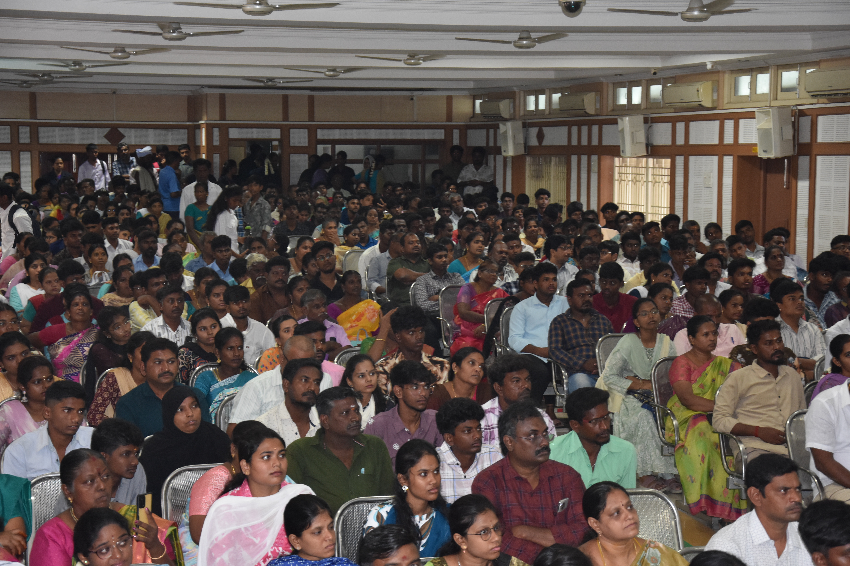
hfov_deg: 26.0
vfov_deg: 17.5
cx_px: 425
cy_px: 283
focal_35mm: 78
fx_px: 1842
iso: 1400
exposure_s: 1/60
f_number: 5
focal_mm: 52
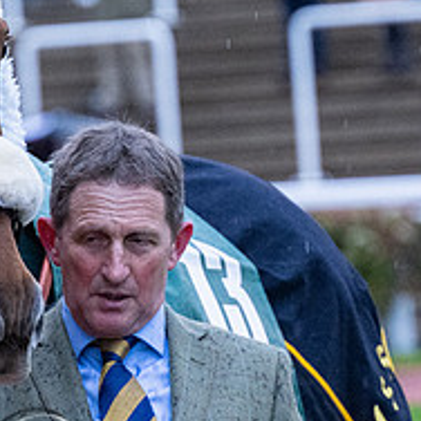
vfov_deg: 3.5
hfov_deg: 3.5
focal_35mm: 505
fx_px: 6949
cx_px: 150
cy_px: 217
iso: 3200
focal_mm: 140
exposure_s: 1/500
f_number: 4
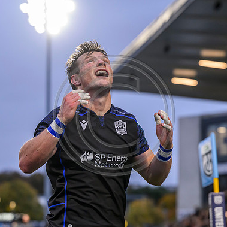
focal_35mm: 176
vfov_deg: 9.9
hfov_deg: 9.9
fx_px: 1306
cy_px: 115
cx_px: 113
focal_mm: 115
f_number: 4
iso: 2500
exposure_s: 1/1250
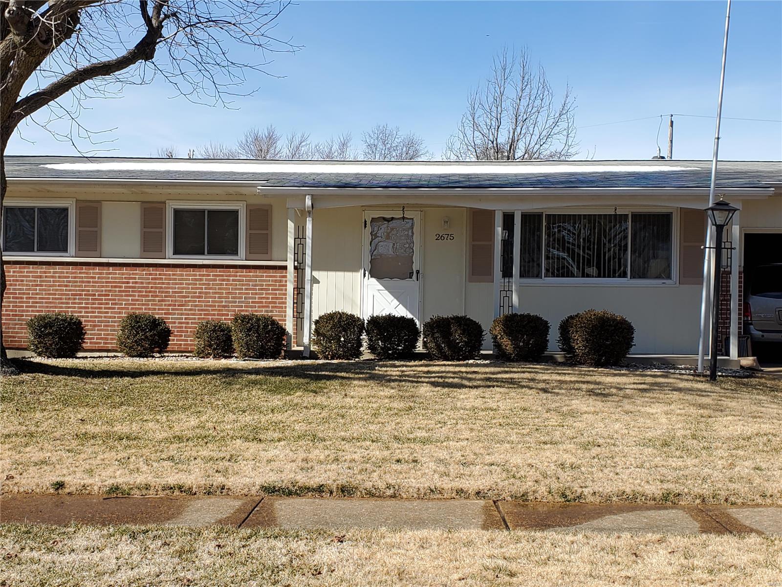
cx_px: 391
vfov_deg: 53.1
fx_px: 587
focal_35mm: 26
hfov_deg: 67.3
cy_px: 294
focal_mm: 4.3
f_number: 2.4
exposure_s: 1/1381
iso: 50
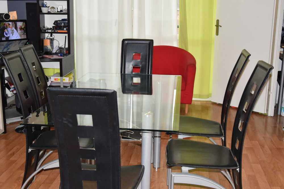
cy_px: 94
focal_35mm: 48
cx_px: 142
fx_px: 379
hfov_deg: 41.1
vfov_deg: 28.1
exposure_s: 1/60
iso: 640
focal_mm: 32
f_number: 8
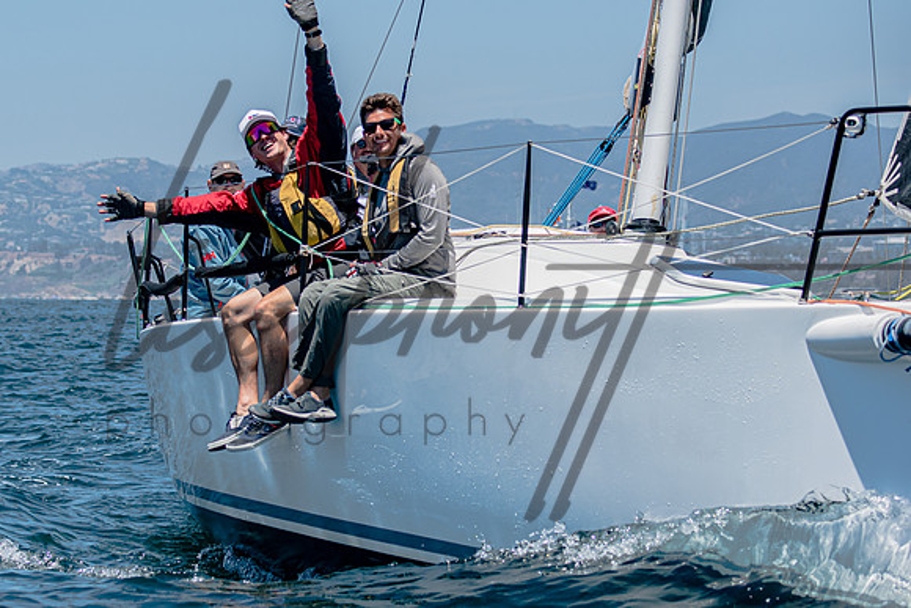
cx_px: 407
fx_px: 3874
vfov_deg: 9.0
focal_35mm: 153
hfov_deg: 13.4
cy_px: 298
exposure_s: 1/1600
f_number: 5
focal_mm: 86
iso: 200
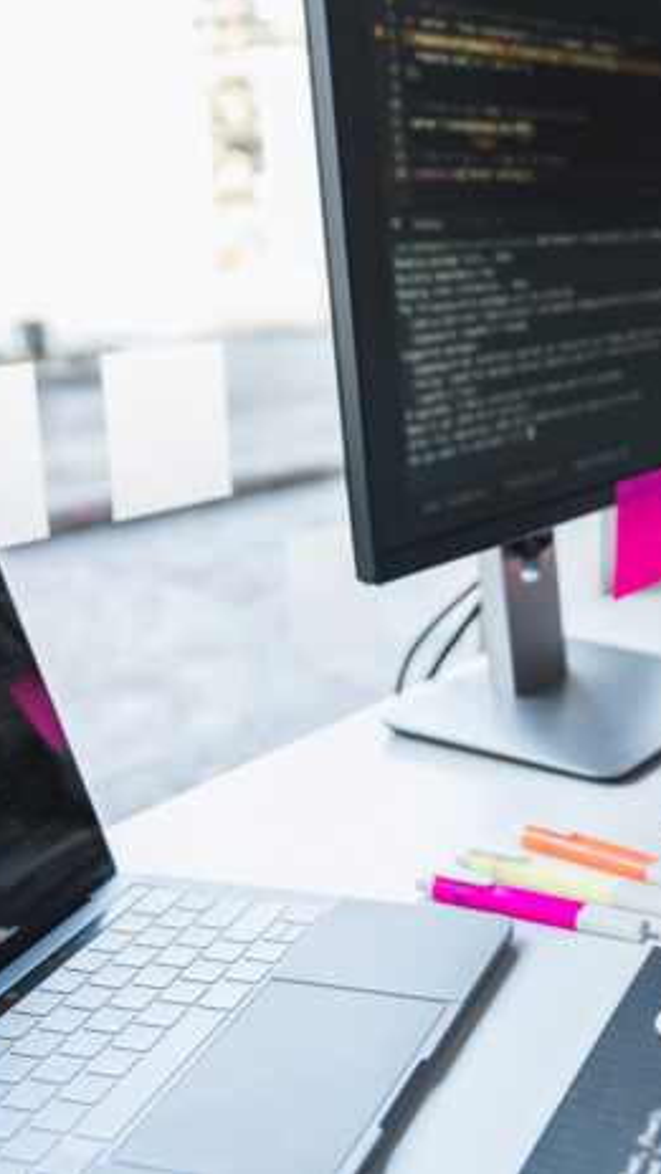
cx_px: 572
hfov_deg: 23.9
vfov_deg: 42.1
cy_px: 586
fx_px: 1527
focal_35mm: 49
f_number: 2.8
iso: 160
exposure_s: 1/60
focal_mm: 31
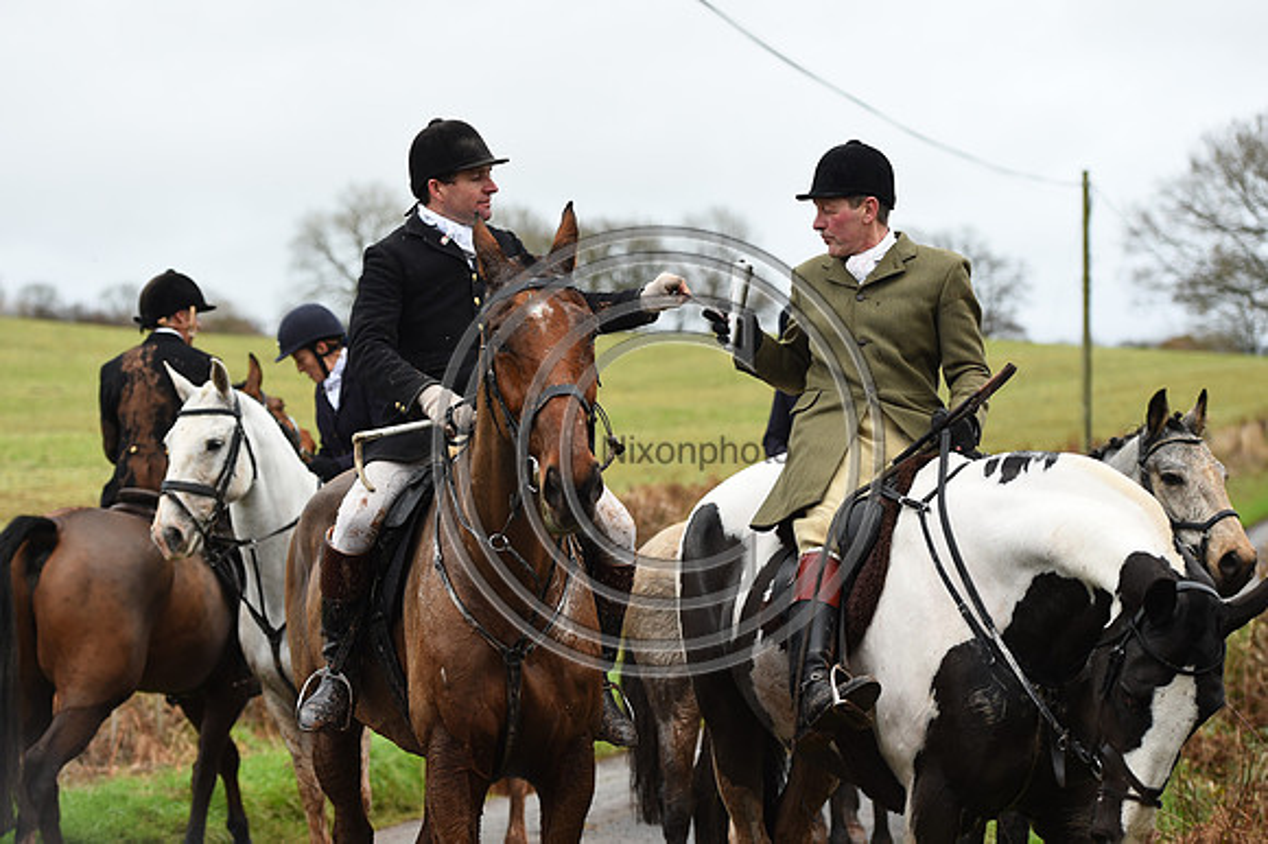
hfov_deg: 22.6
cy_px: 422
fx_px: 3168
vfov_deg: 15.2
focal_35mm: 90
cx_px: 634
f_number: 3.5
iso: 900
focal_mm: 90
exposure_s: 1/1000
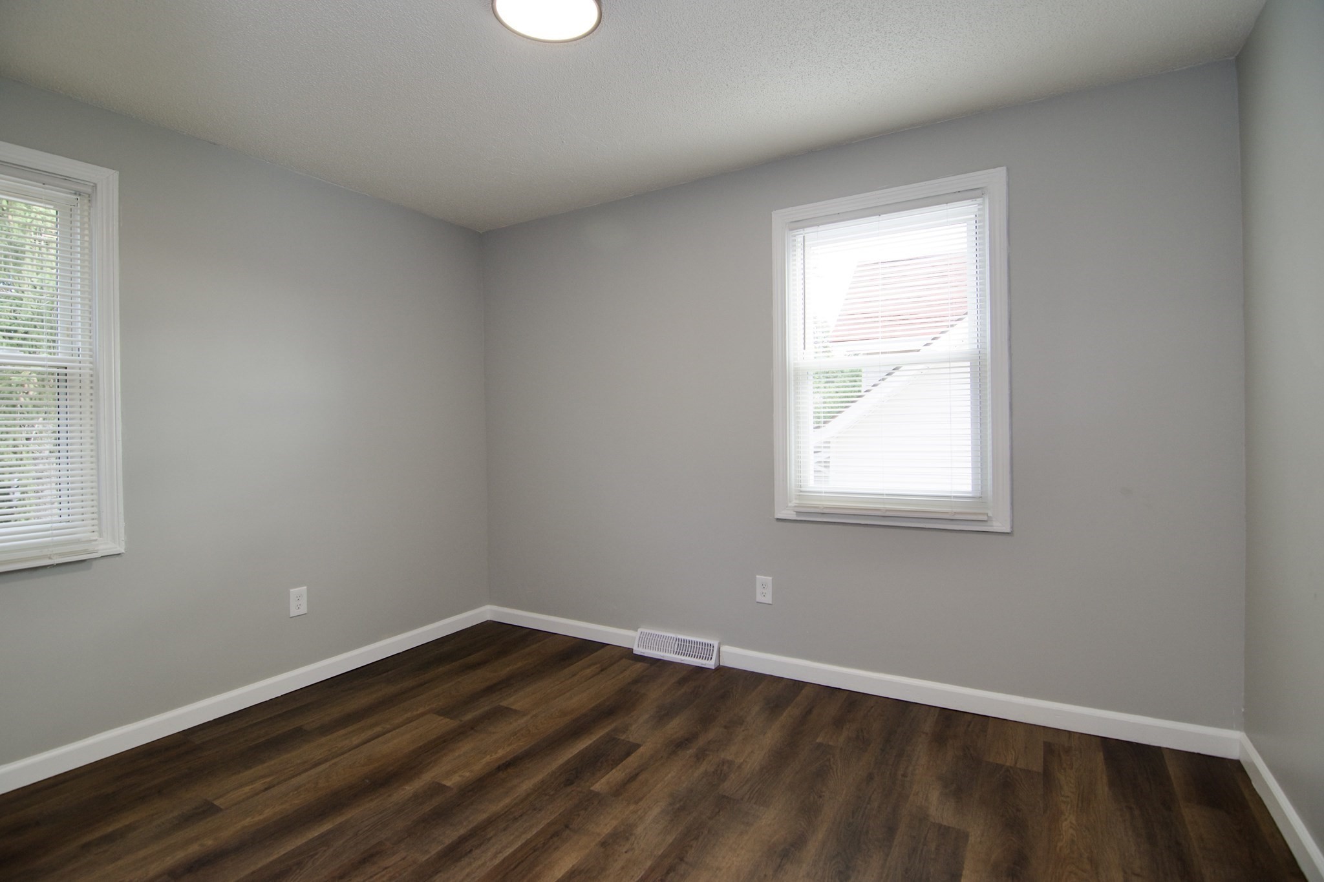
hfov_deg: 95.0
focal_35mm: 16
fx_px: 607
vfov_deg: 72.0
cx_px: 662
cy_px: 441
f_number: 4.5
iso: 400
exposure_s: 1/80
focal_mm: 11
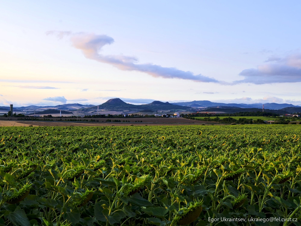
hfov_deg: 34.9
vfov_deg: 26.6
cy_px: 113
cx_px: 150
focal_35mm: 55
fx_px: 478
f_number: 13
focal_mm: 70
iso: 100
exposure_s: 1/20
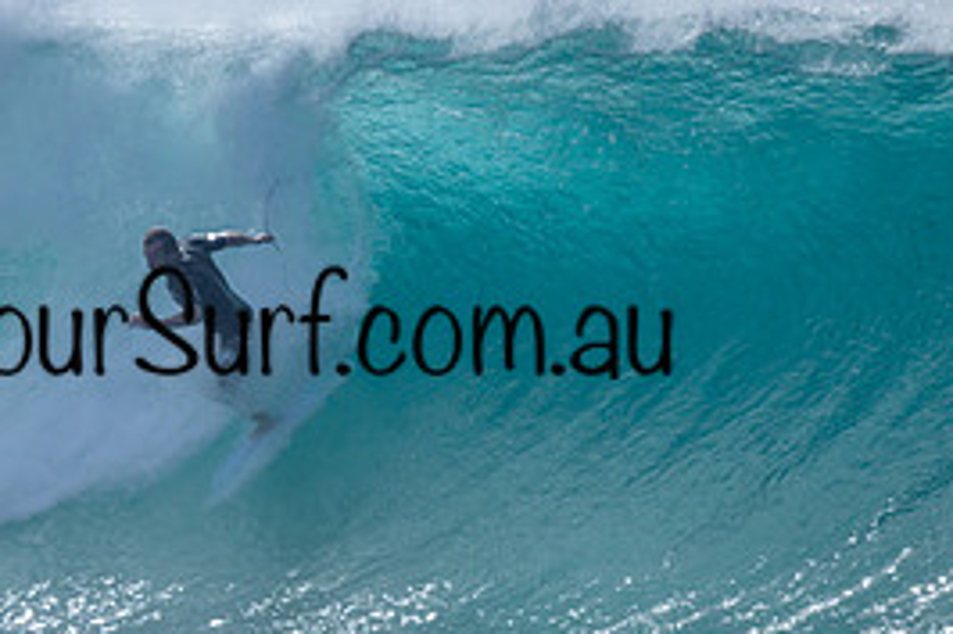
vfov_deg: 0.8
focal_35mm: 1746
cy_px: 292
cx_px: 294
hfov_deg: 1.2
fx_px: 46190
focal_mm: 800
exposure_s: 1/2000
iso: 125
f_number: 6.3
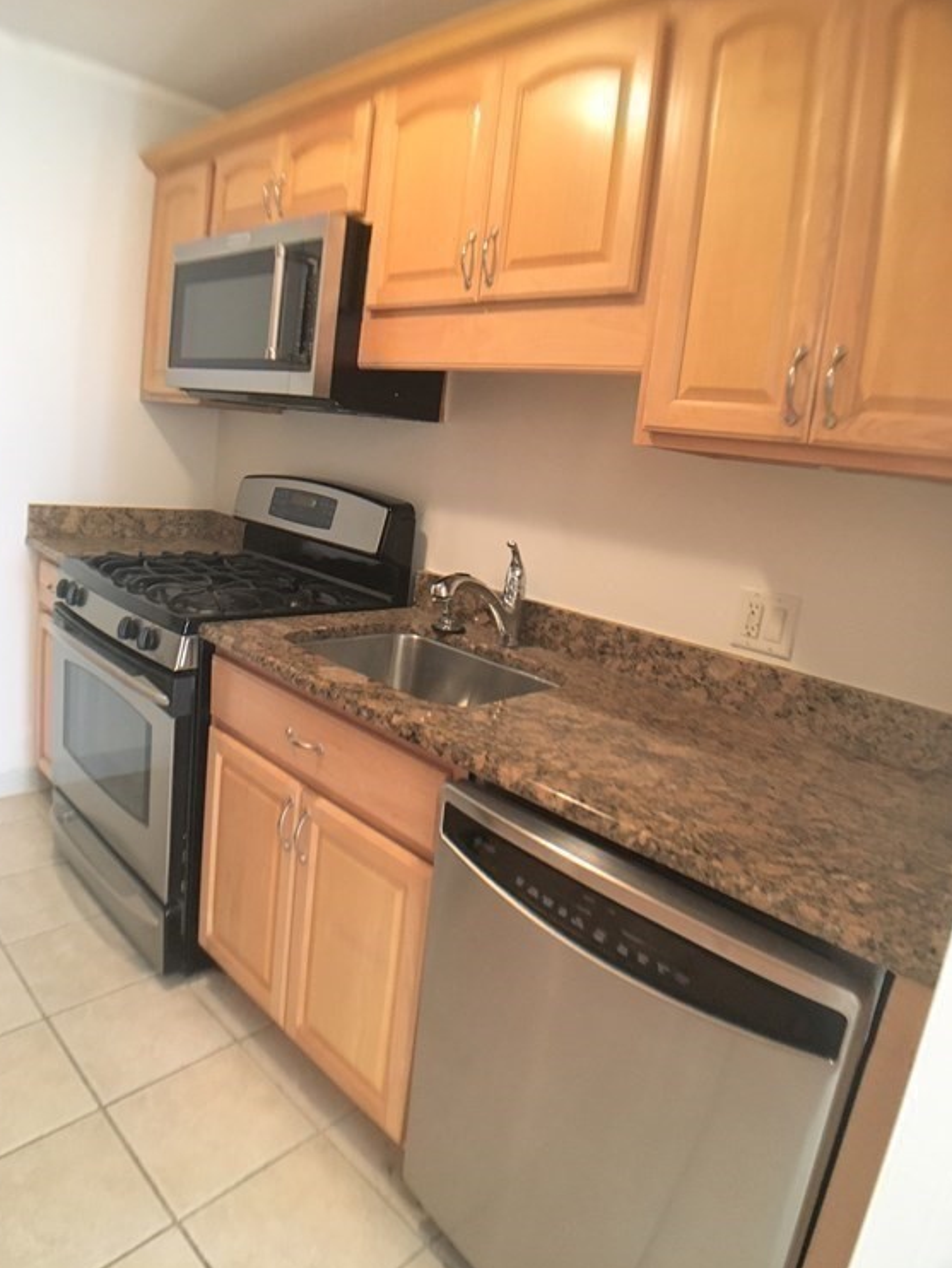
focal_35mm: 30
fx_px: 1099
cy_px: 620
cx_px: 467
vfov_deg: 59.9
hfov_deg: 46.8
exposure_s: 1/30
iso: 200
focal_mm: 4.15
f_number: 2.2
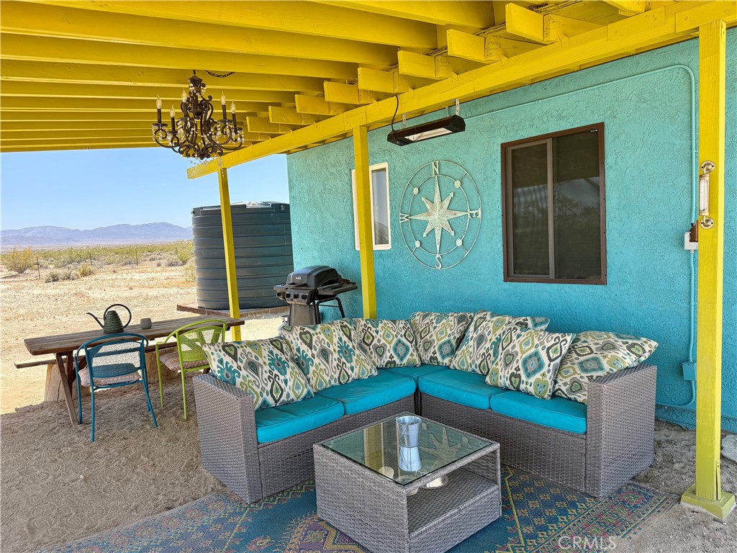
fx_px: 511
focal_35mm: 24
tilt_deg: -4.7
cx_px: 368
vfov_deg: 56.8
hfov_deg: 71.6
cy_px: 276
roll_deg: +3.4
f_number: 1.78
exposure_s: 1/2169
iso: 100
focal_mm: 6.76
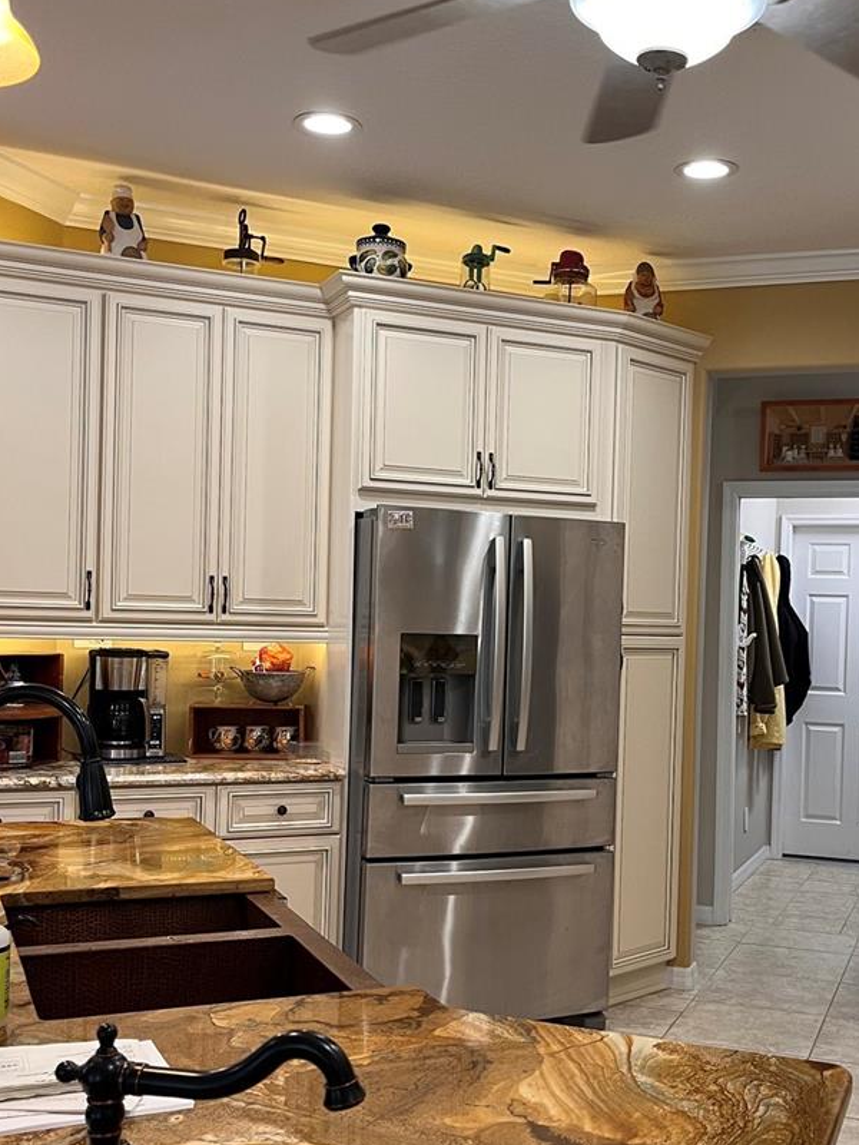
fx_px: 1290
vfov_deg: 47.8
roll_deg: -1.3
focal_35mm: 39
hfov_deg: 36.6
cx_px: 525
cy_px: 635
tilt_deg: -0.4
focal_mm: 5.1
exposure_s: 1/60
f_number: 1.6
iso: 80
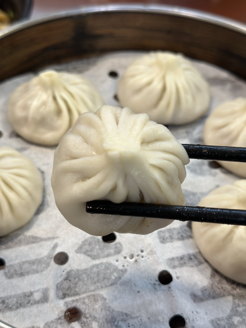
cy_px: 164
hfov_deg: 30.3
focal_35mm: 48
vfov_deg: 39.7
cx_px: 123
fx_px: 455
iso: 125
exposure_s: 1/50
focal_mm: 6.86
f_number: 1.78
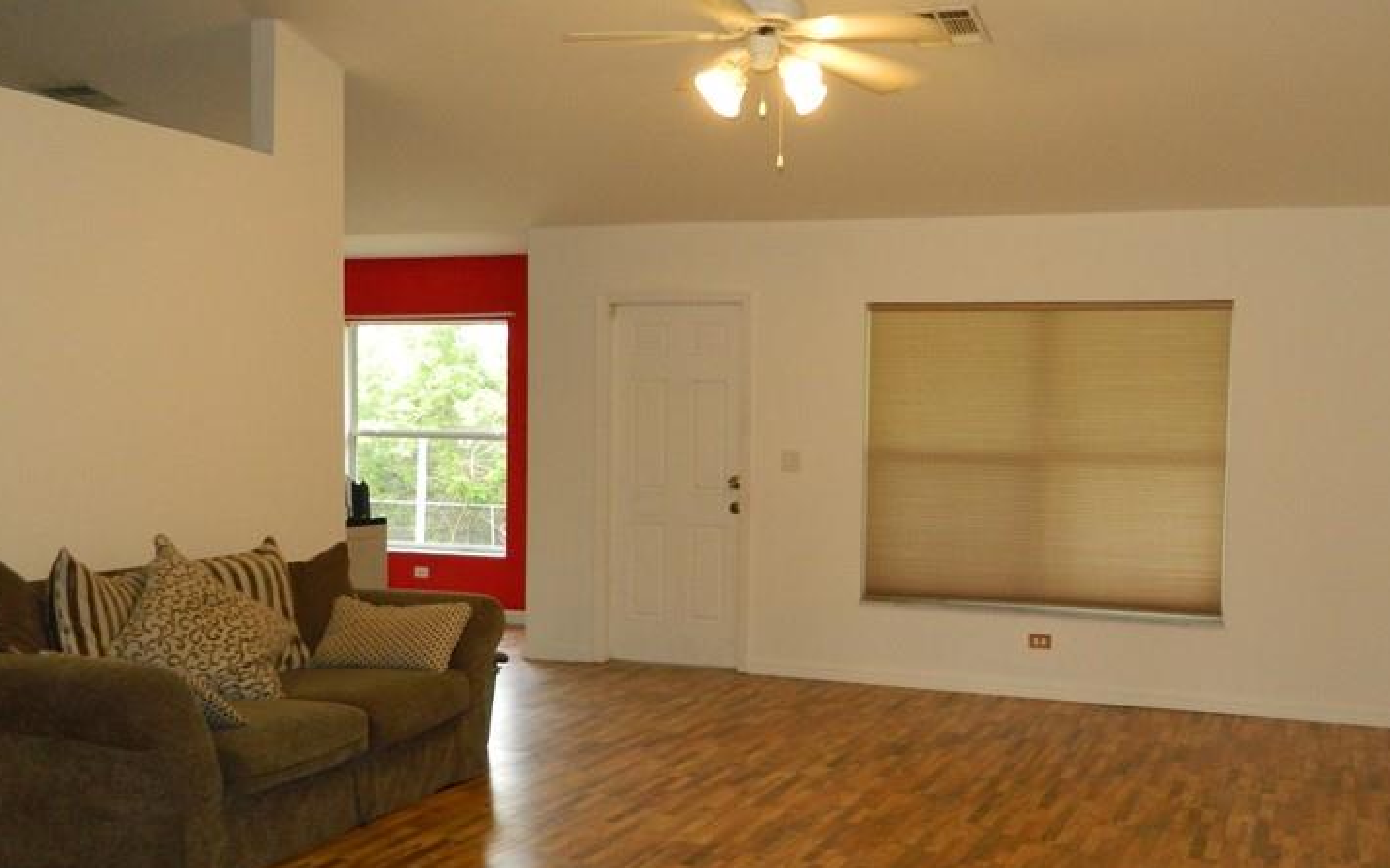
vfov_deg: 33.5
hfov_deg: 51.2
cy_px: 514
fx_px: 1439
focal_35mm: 38
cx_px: 827
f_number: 3.1
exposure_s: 1/30
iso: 200
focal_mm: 4.5
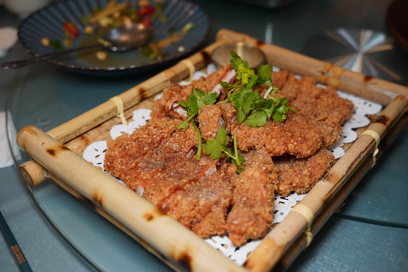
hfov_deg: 50.7
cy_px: 136
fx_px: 431
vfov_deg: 35.1
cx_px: 204
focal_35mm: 38
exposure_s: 1/60
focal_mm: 38
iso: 250
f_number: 4
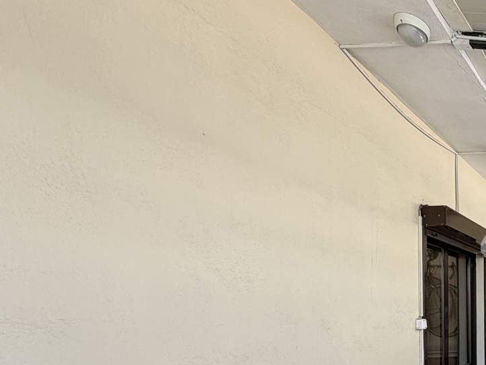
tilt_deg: +0.5
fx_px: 520
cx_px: 623
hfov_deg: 35.4
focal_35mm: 37
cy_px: 312
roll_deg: +0.7
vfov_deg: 36.8
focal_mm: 2.22
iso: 50
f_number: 2.2
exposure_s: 1/121
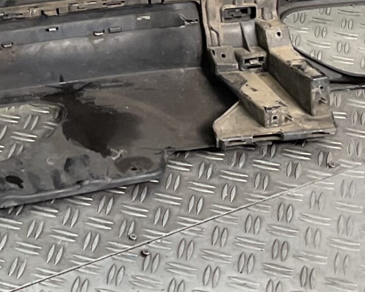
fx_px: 1188
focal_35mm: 110
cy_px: -44
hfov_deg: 16.7
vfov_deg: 13.7
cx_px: -74
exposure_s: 1/120
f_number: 1.8
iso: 16
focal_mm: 3
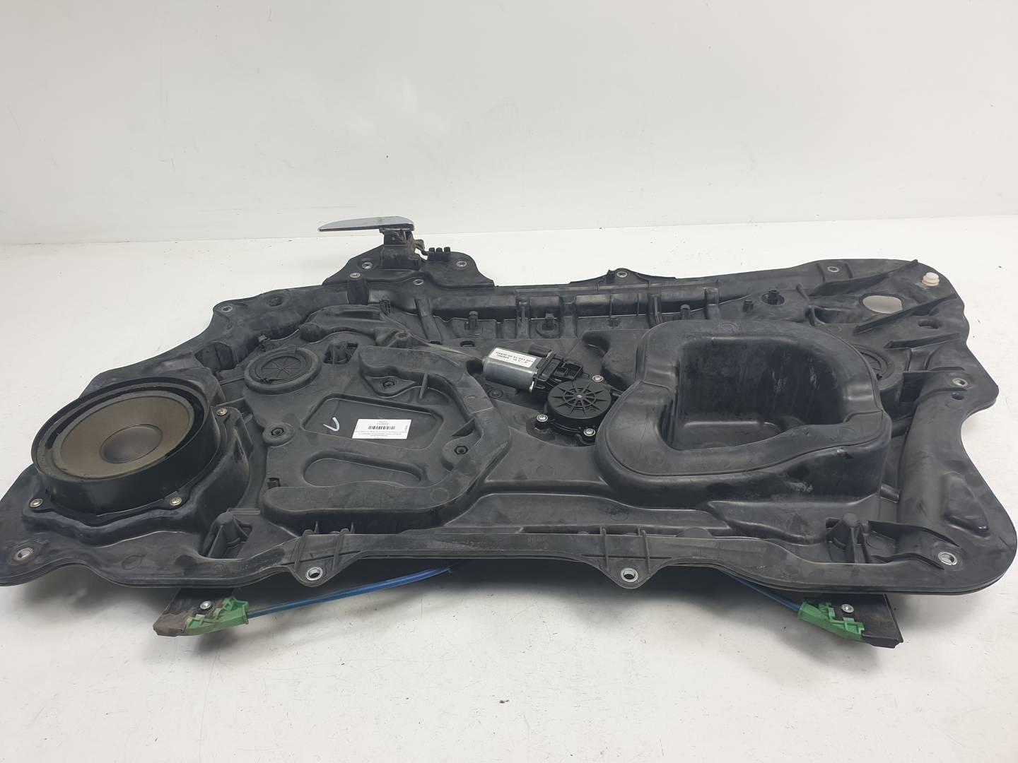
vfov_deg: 53.1
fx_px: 765
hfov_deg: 67.3
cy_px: 382
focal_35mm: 26
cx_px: 509
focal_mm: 4.3
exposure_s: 1/154
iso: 50
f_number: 2.4
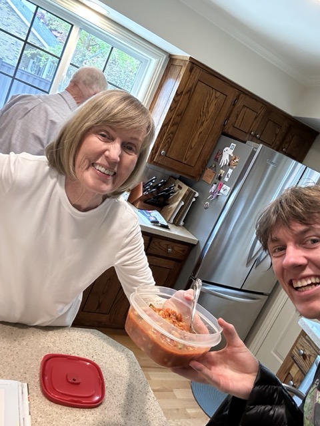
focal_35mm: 30
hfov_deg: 46.8
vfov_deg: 60.0
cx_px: 160
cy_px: 213
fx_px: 370
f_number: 1.9
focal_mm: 2.69
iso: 160
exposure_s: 1/60
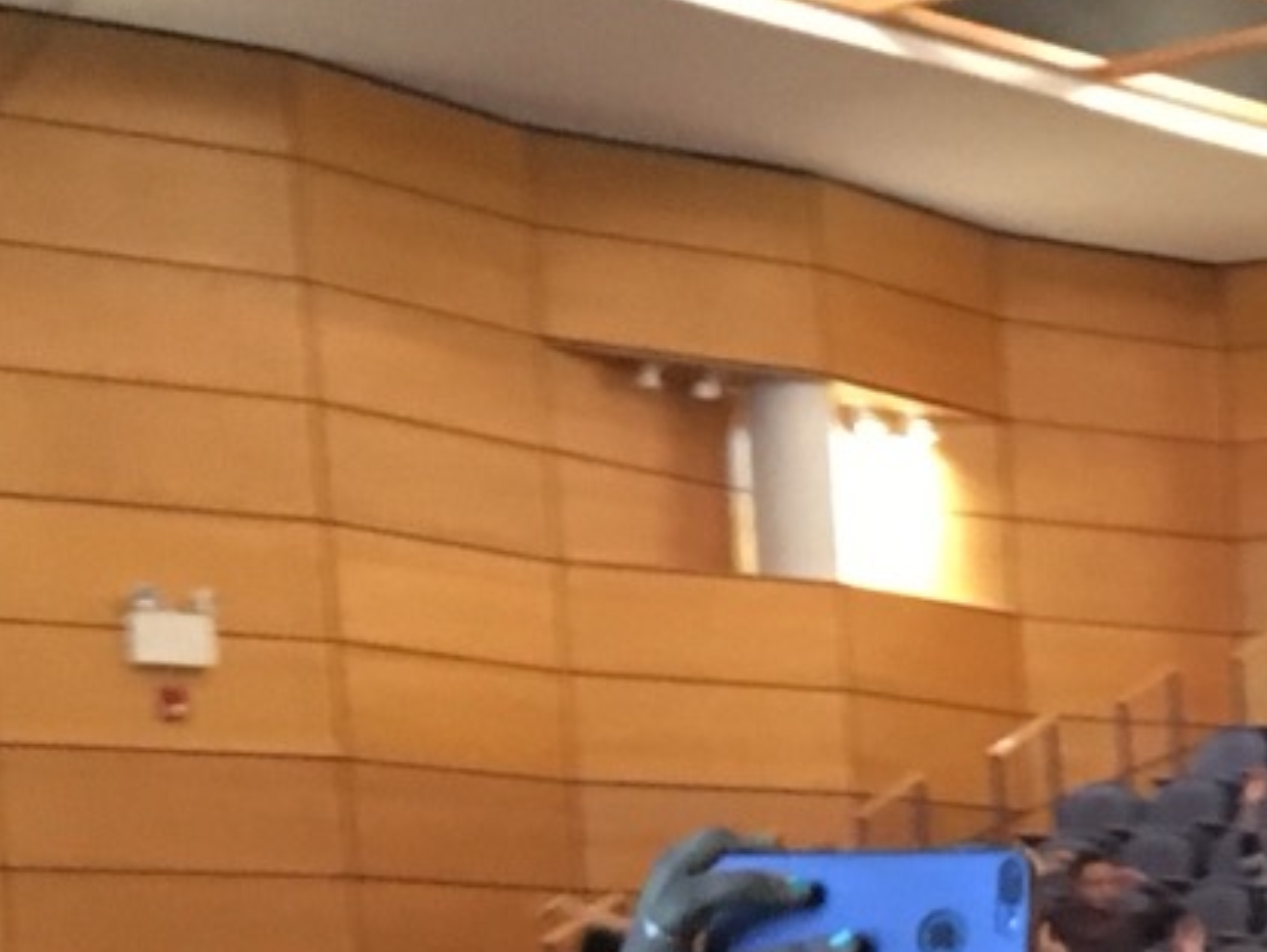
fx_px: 4102
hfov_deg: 16.3
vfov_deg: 12.2
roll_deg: +1.7
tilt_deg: -8.0
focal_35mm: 112
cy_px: 1668
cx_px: 1806
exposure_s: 1/15
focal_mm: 4.15
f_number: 2.2
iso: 500
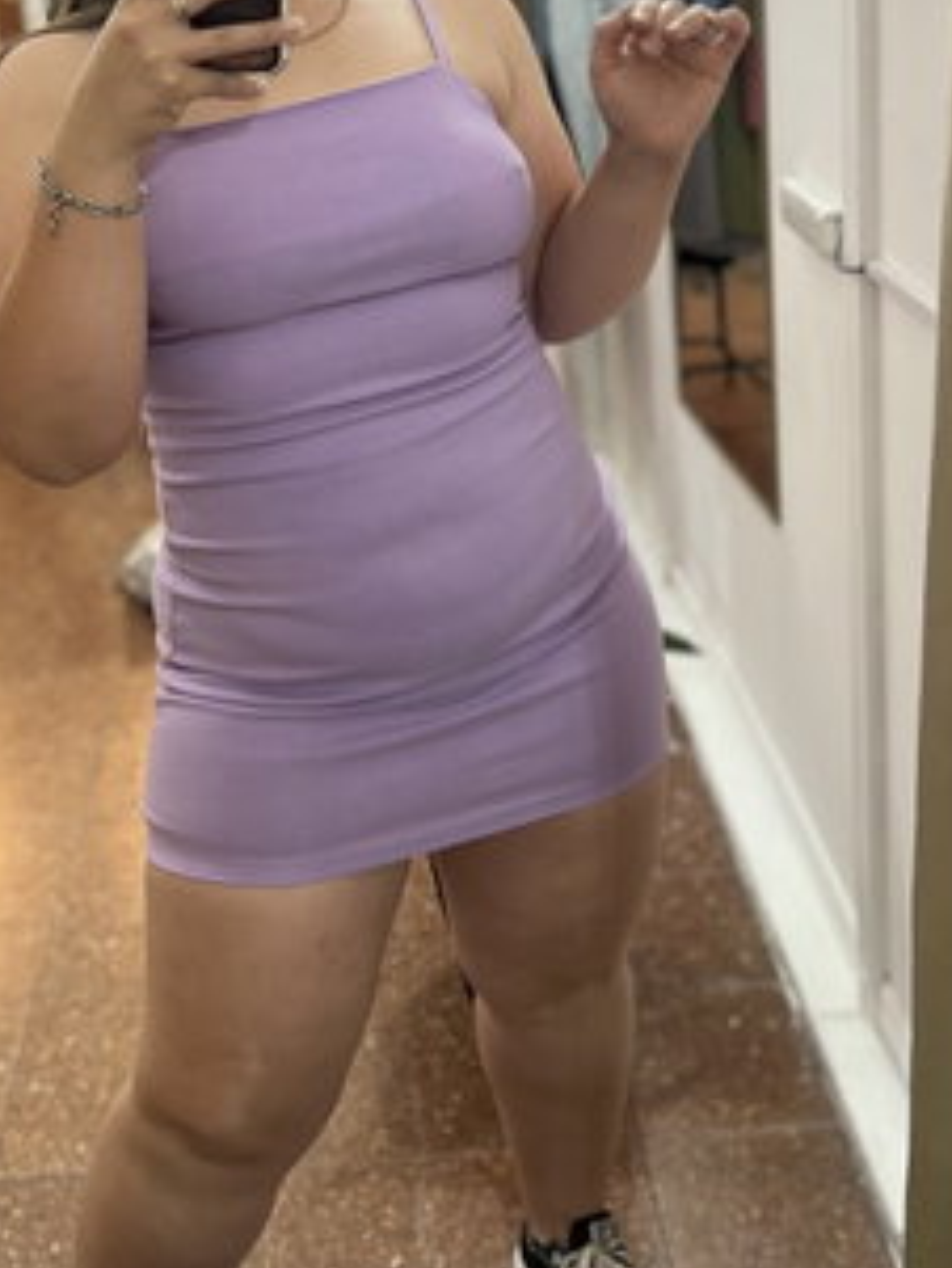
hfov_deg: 31.3
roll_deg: +6.2
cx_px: 324
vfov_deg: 40.2
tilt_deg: -14.4
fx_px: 1686
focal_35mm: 46
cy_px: 335
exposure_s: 1/50
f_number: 1.5
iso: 80
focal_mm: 5.7
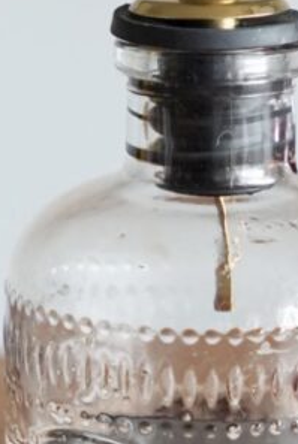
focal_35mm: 210
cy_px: 327
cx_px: 282
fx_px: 2593
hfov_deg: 6.6
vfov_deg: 9.8
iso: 1600
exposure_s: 1/125
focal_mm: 40.5
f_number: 4
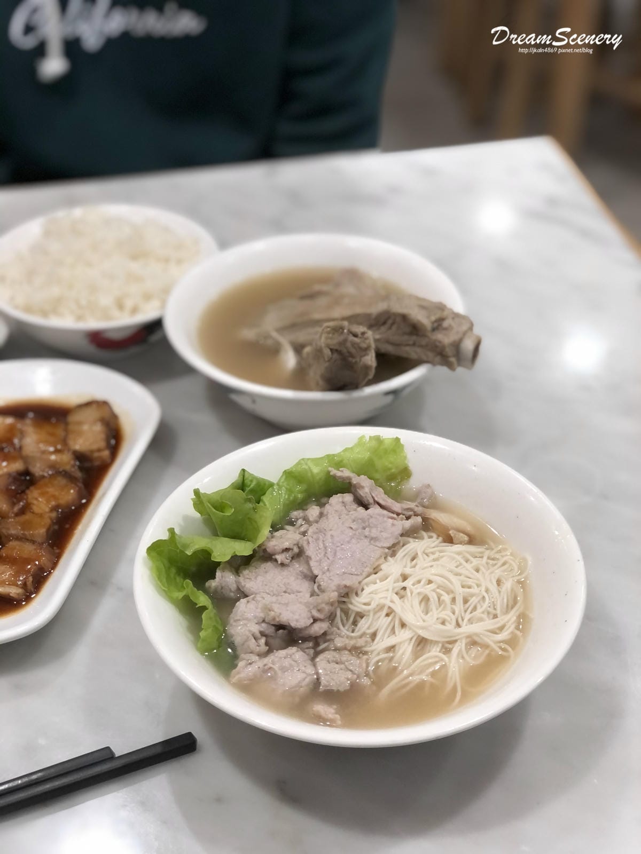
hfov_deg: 25.7
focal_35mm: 57
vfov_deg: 33.8
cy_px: 427
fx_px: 1407
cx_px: 320
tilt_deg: -38.2
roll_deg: +1.4
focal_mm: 6.6
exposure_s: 1/30
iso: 64
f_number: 2.8
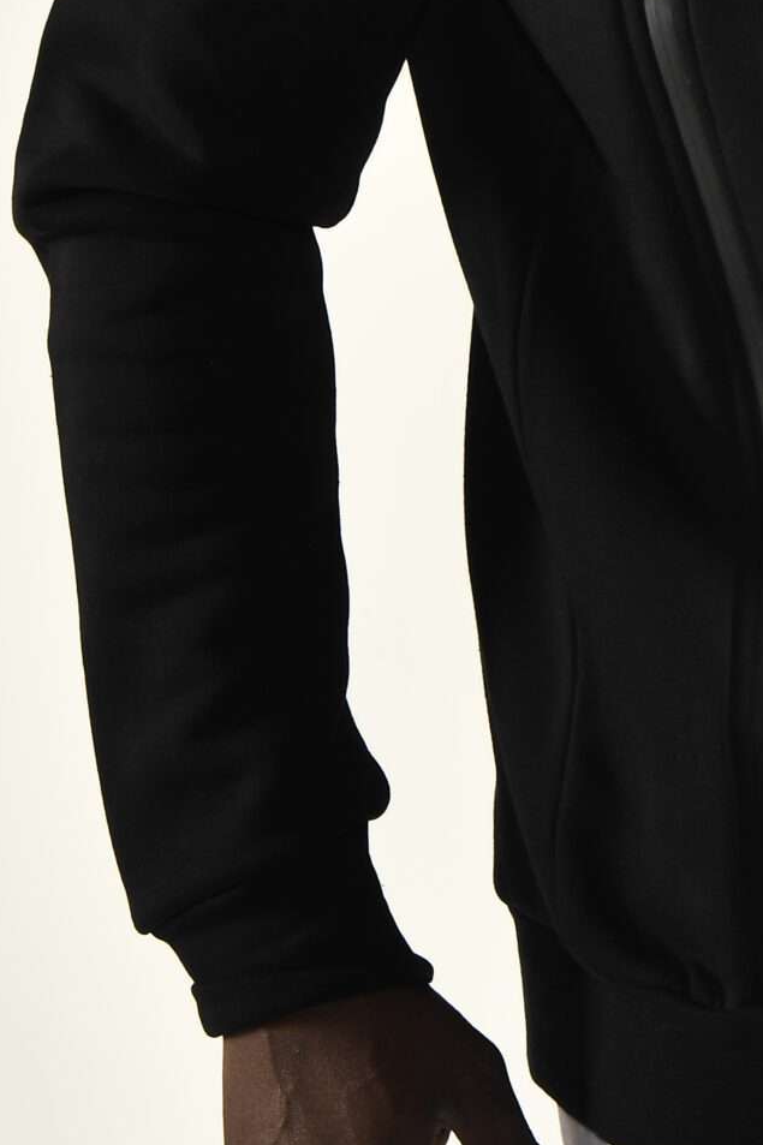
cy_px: -132
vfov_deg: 14.6
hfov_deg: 9.8
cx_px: 940
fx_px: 4357
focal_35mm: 137
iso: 160
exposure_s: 1/125
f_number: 10
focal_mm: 34
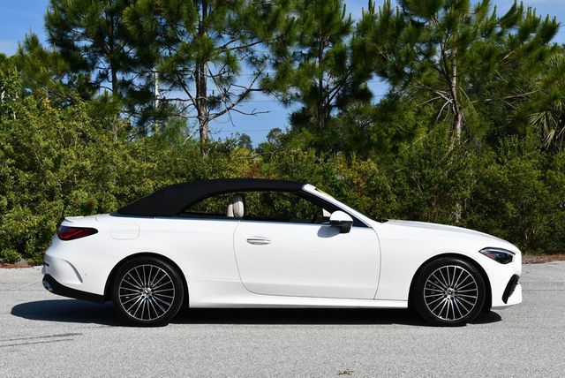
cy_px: 189
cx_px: 282
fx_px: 1005
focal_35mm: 64
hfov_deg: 31.4
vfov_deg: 21.3
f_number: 9
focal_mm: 32
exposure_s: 1/320
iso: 100
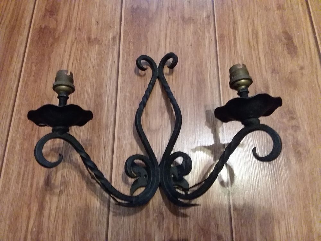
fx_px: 250
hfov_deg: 65.3
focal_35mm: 27
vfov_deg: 51.4
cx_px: 160
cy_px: 120
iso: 400
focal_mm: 2.91
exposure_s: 1/17
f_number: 1.9
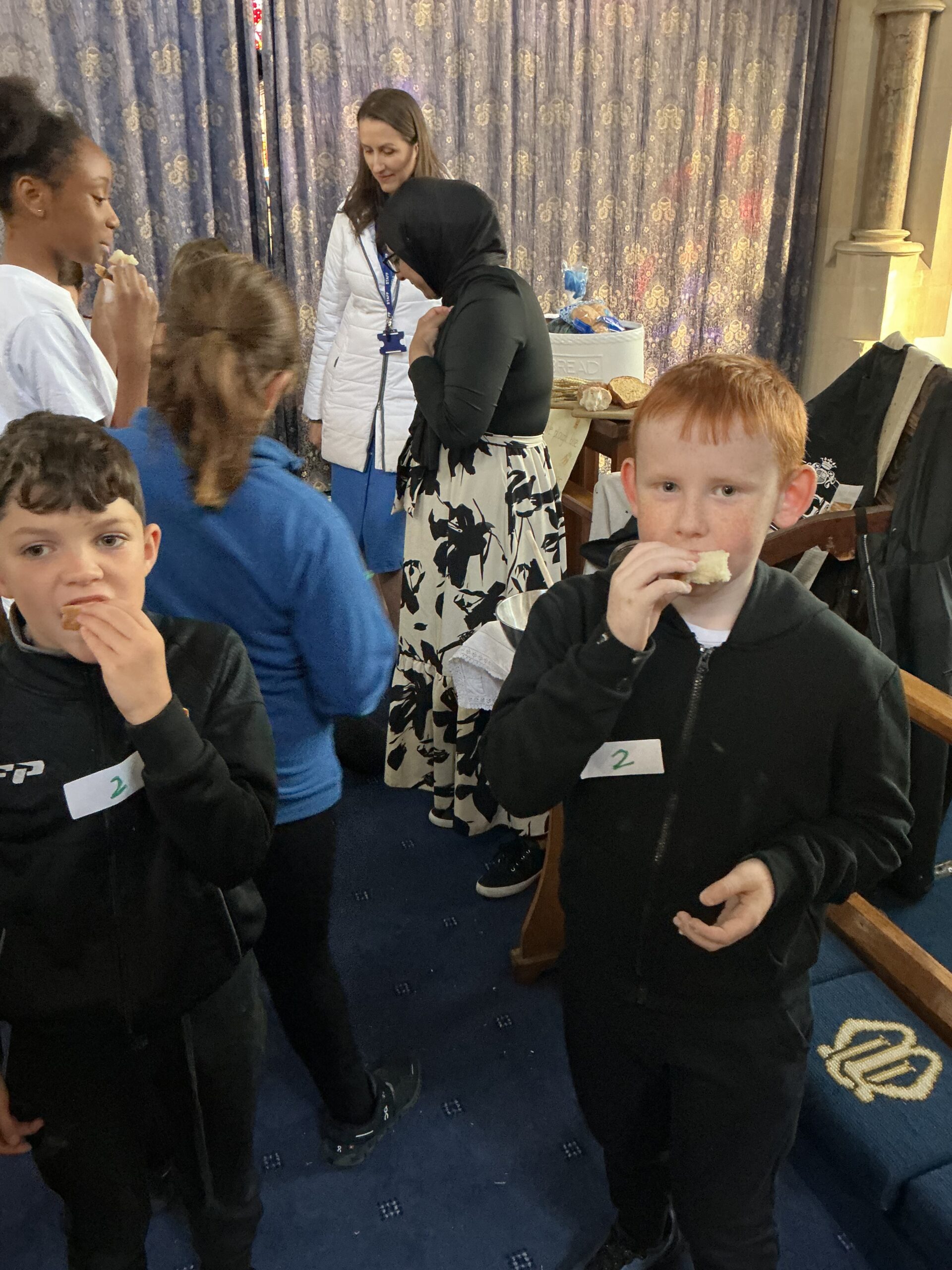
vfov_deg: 61.7
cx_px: 476
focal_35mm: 29
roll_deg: +0.6
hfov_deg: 48.2
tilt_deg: -23.5
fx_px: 1063
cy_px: 635
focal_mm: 3
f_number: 1.8
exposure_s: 1/40
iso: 320
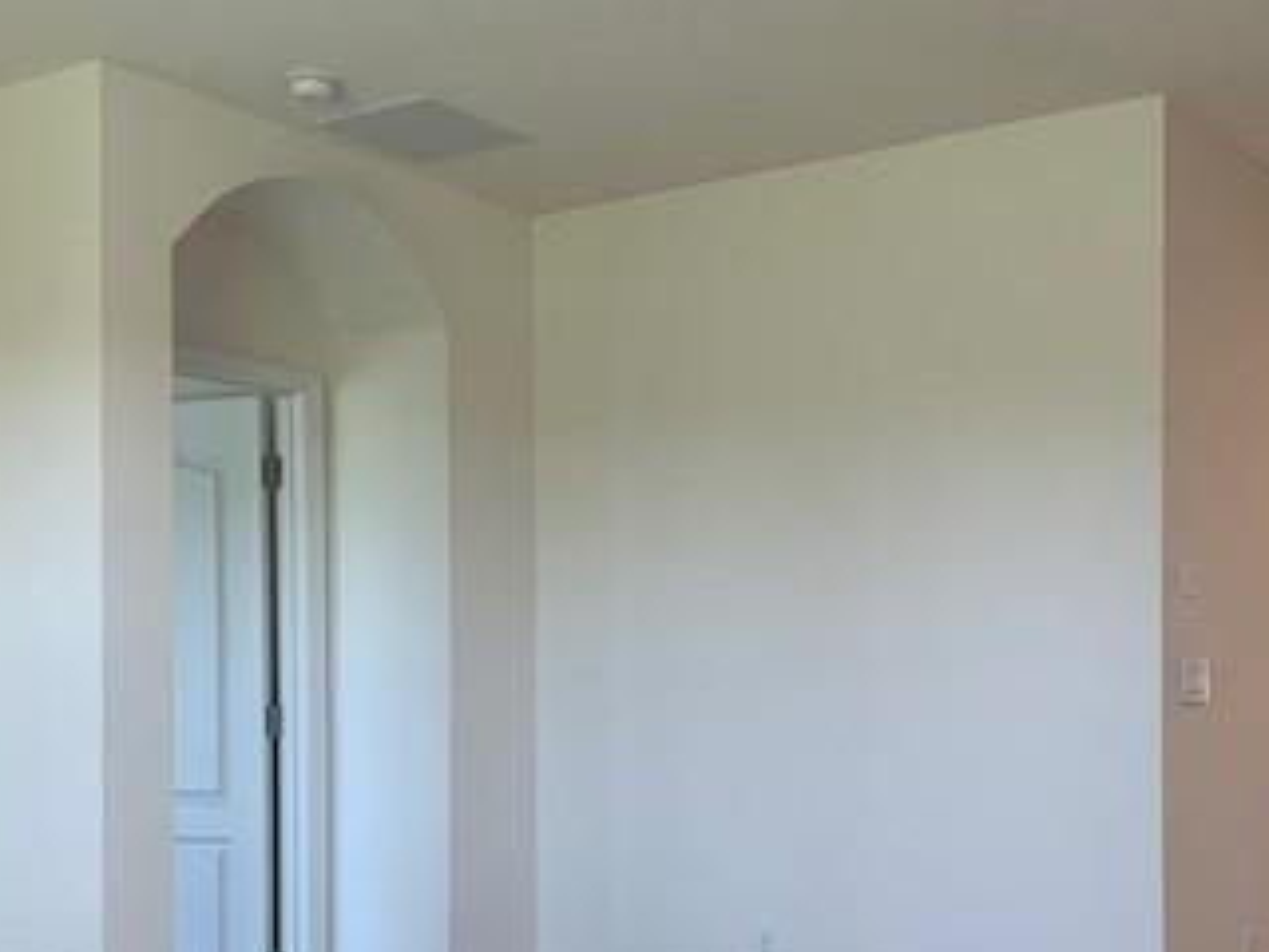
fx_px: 1906
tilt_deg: +0.6
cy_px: 785
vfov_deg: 27.4
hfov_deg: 36.7
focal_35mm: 52
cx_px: 730
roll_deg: +0.9
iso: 64
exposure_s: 1/120
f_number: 1.8
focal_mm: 4.25
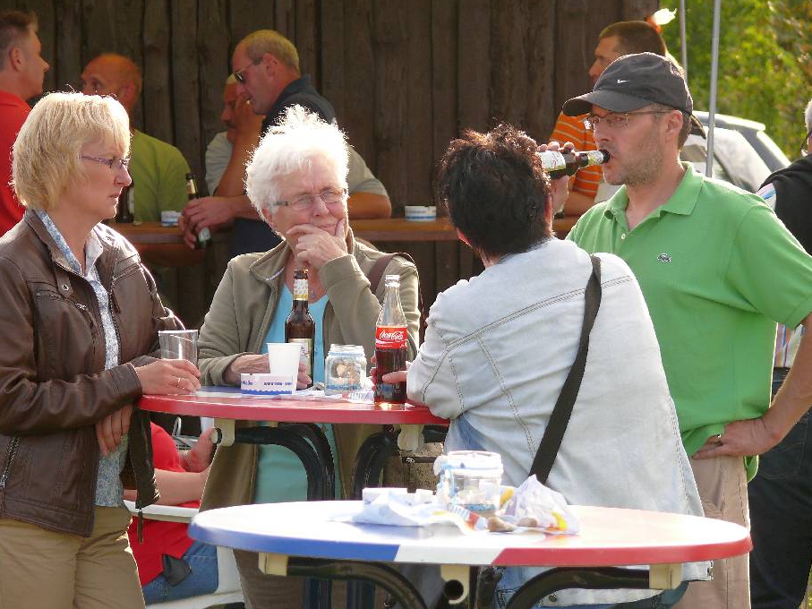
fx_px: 5512
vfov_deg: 6.3
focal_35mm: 235
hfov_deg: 8.4
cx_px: 385
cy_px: 302
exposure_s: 1/200
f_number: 4
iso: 100
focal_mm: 47
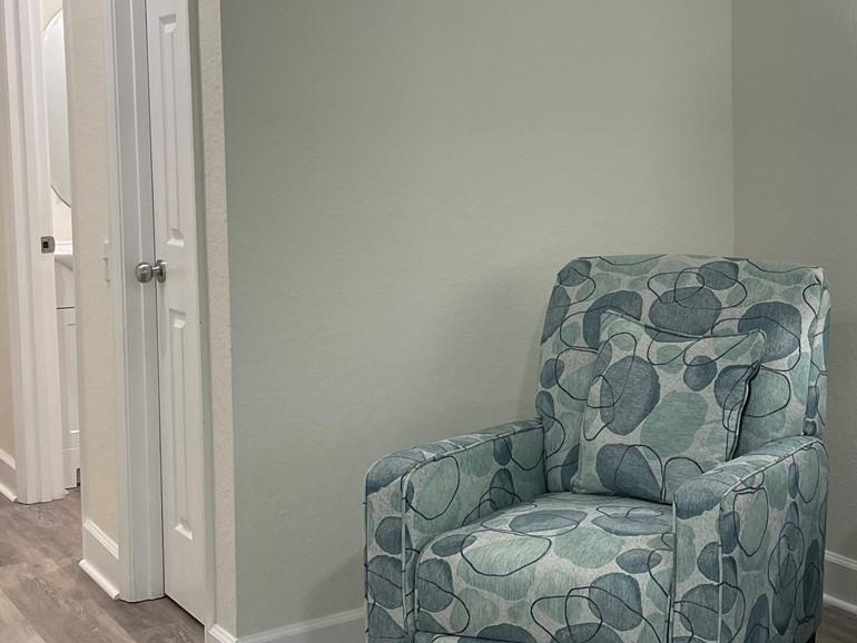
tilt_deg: -3.6
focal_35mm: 54
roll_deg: +0.0
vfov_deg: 26.9
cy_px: 217
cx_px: 748
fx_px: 1337
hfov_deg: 33.9
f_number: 1.6
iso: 64
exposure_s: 1/60
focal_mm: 4.2
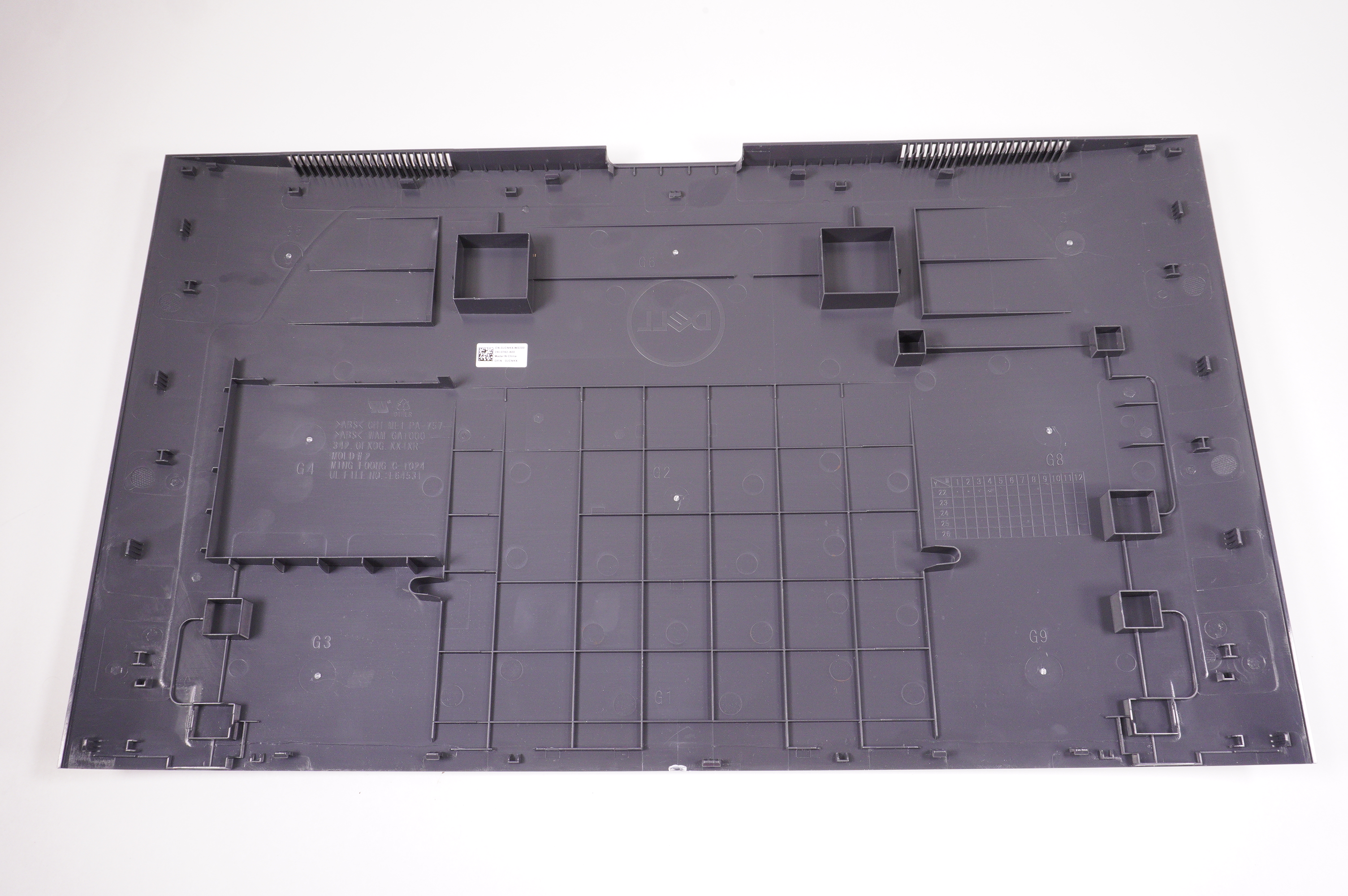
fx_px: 1122
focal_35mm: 30
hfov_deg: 62.0
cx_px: 674
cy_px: 448
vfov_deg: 43.5
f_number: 5.6
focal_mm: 20
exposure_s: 1/250
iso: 800
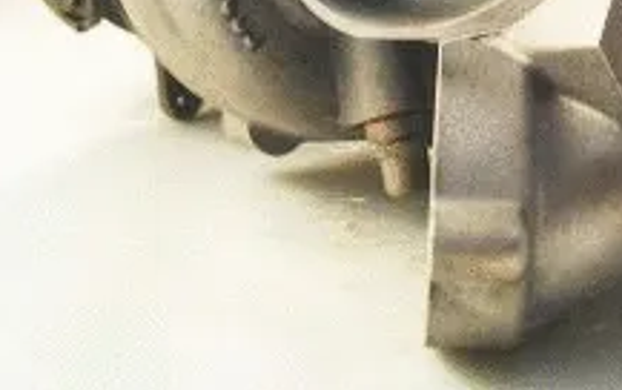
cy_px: -179
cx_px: 523
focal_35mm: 76
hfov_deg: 26.5
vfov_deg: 15.9
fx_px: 1289
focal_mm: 18
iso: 200
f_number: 4
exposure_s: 1/160
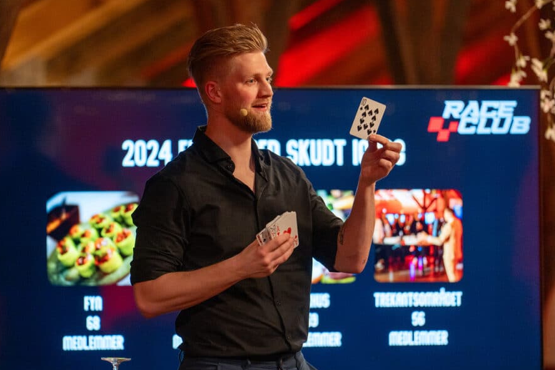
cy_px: 199
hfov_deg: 9.0
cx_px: 241
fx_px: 3545
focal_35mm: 230
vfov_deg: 6.0
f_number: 2.8
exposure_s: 1/125
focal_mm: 200
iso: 1600
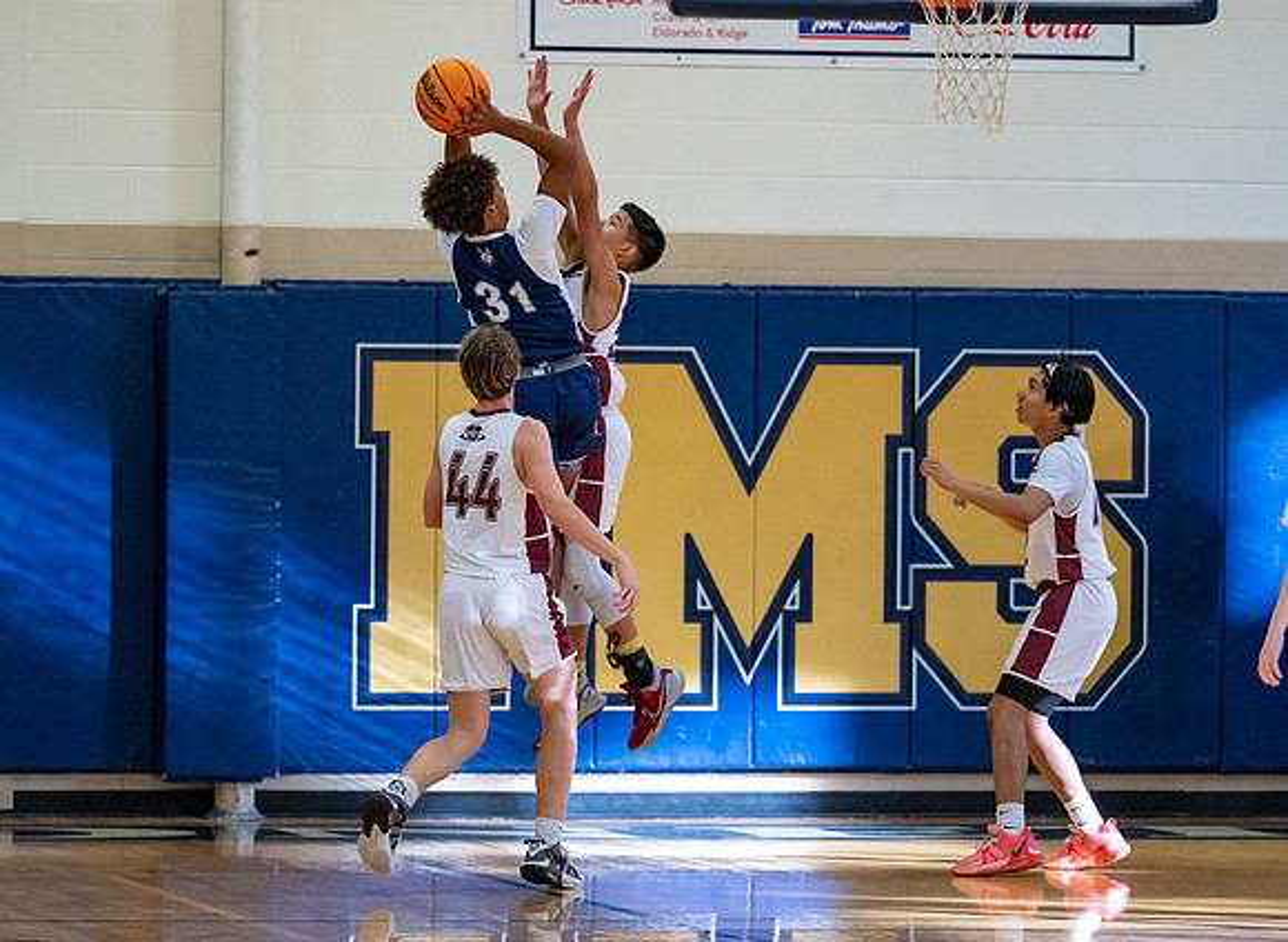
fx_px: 8694
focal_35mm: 236
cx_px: 538
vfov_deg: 6.2
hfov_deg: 8.5
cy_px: 500
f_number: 2.8
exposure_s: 1/1000
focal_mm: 200
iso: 5000
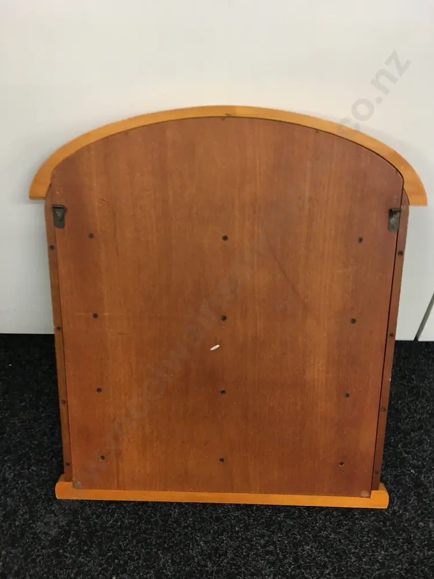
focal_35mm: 30
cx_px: 223
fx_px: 502
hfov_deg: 46.8
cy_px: 295
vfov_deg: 60.0
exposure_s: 1/17
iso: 50
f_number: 2.2
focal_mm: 4.15
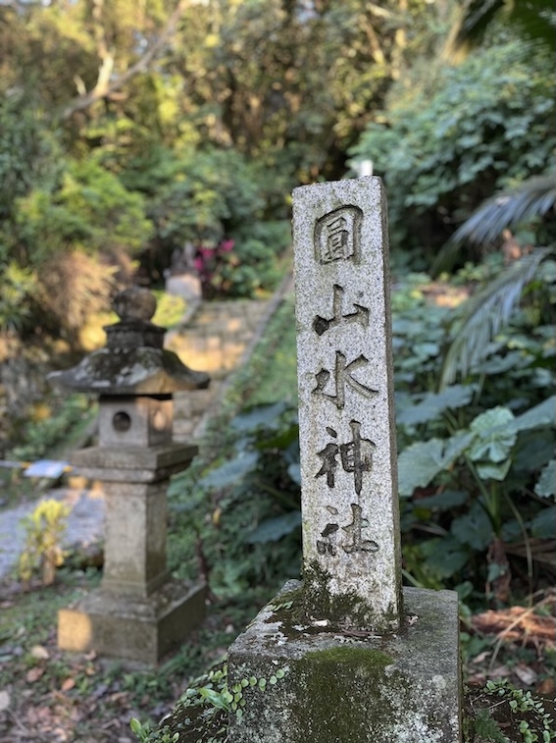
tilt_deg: +1.9
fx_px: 557
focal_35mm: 26
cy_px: 372
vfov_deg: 67.3
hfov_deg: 53.0
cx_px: 278
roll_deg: -0.1
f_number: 1.6
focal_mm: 5.1
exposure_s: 1/122
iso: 100
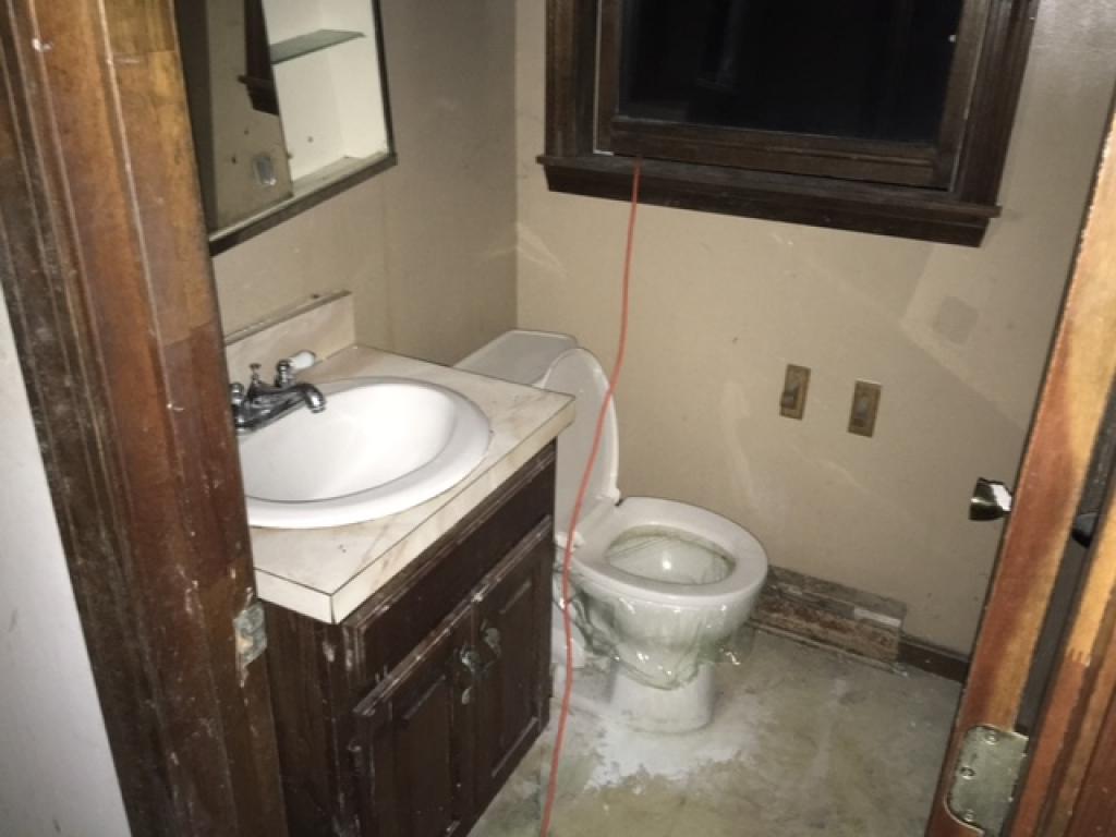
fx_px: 935
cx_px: 558
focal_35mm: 29
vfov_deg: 48.2
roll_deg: -1.1
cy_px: 418
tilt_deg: -26.2
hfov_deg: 61.7
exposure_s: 1/16
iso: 250
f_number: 2.2
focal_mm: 4.15
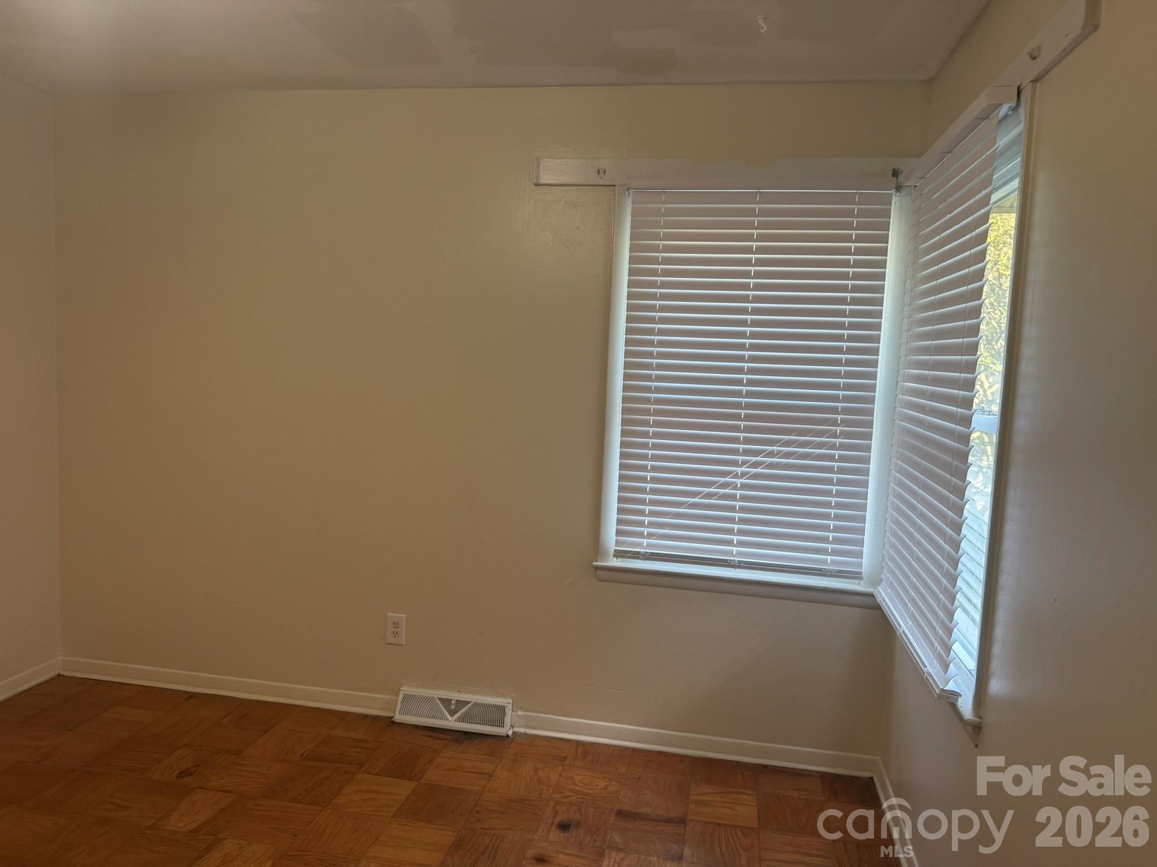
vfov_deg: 56.8
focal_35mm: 24
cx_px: 578
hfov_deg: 71.6
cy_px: 434
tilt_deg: -5.1
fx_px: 802
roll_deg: -2.5
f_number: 1.78
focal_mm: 6.76
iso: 160
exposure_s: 1/60
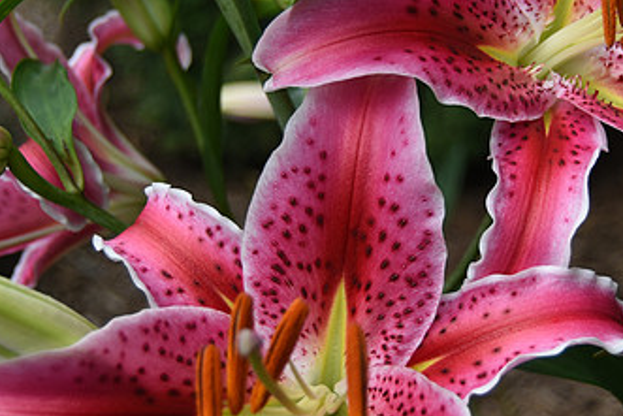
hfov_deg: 24.1
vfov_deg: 16.3
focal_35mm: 84
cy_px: 152
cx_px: 390
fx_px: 1454
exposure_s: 1/750
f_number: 4.5
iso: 200
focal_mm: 32
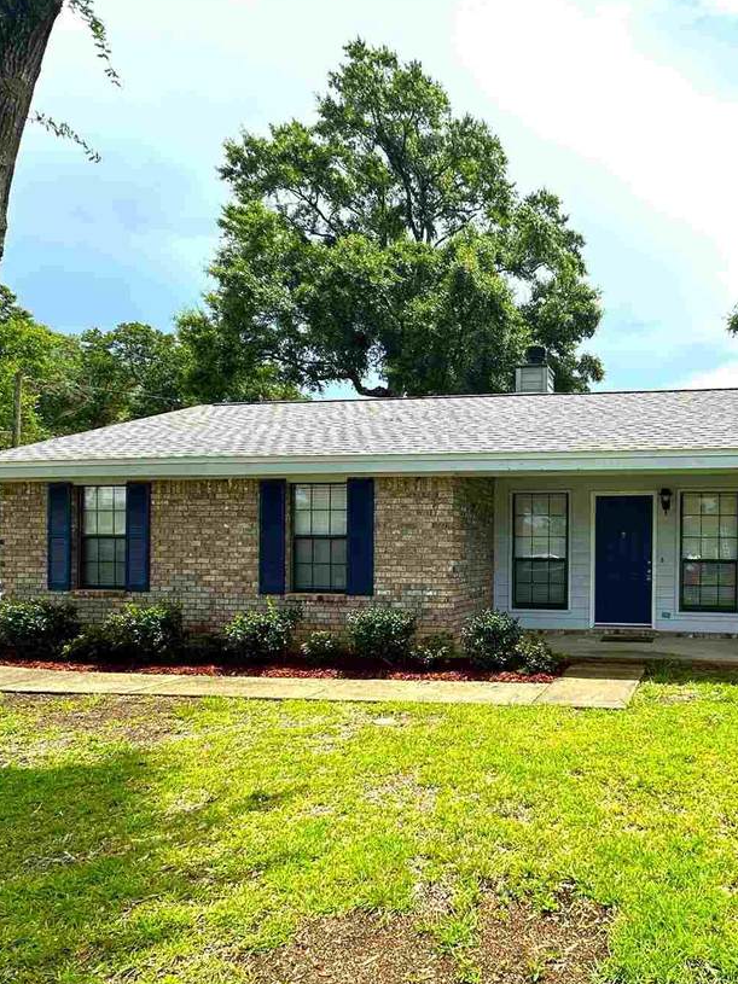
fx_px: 626
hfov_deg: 56.4
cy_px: 561
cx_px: 595
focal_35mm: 22
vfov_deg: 76.0
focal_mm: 2.22
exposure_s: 1/1276
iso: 50
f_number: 2.2
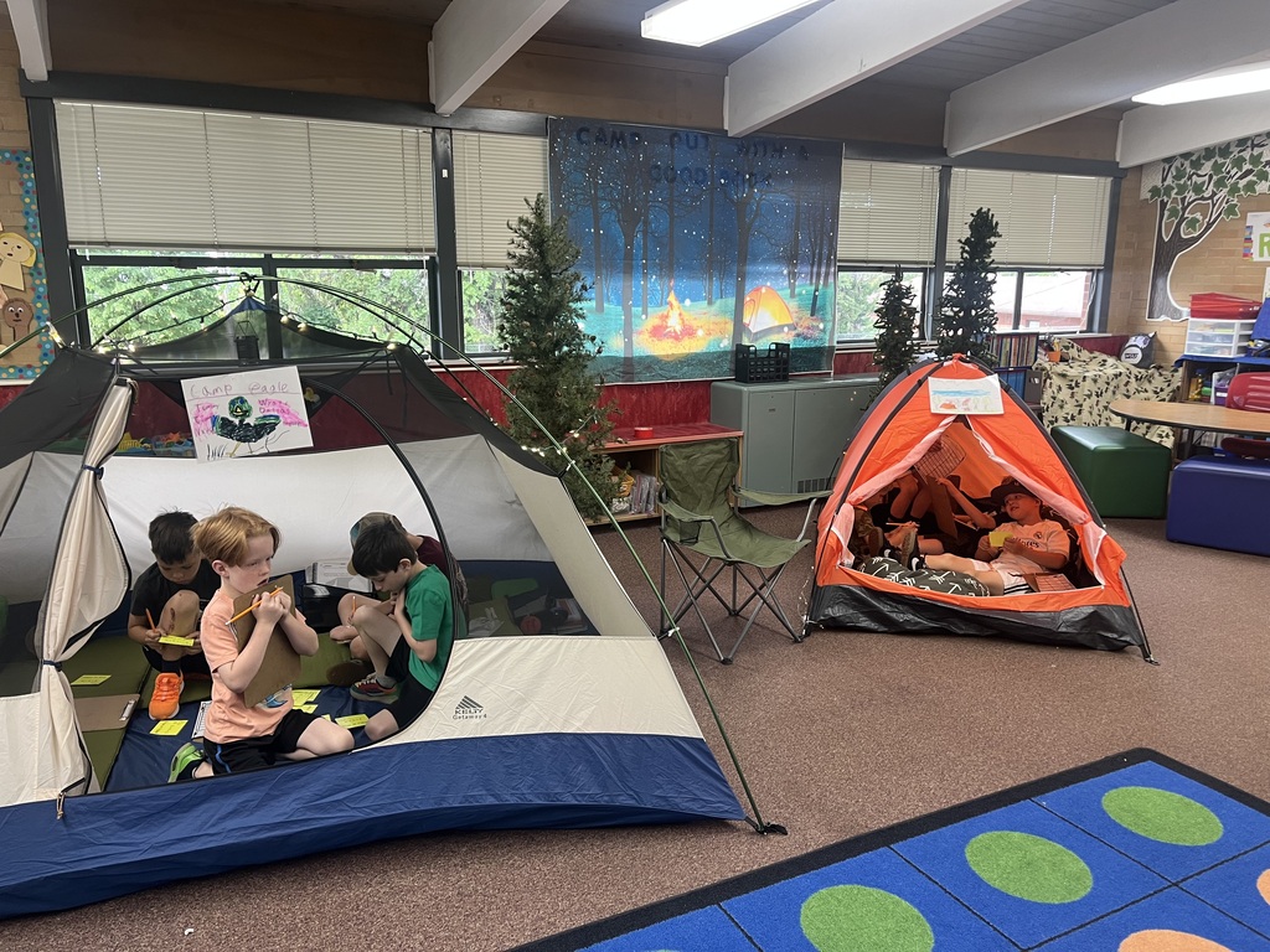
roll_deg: +0.2
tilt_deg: -12.0
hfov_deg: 67.3
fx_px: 954
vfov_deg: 53.1
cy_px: 476
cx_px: 635
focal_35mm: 26
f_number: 1.6
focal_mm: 5.1
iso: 100
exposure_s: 1/60
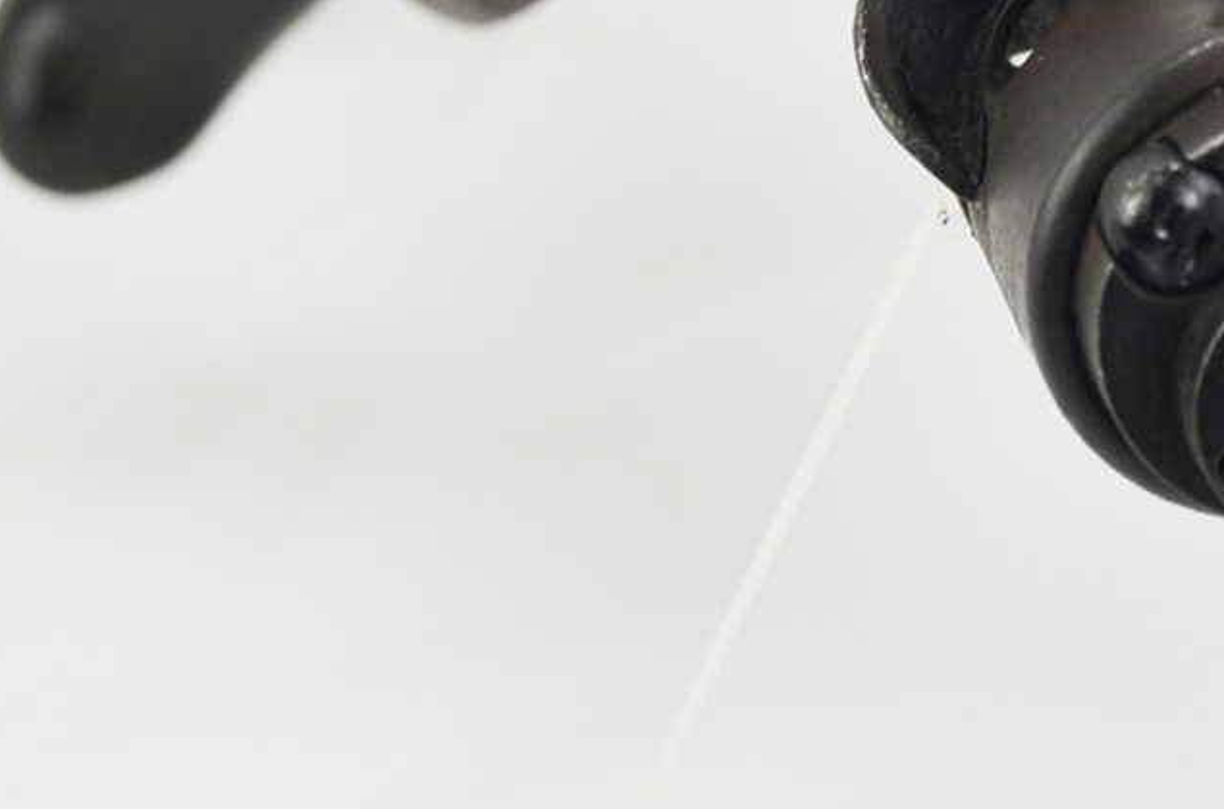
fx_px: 7902
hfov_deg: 8.8
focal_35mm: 233
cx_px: 1193
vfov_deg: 5.8
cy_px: -156
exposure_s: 1/125
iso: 280
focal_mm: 40
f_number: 5.6
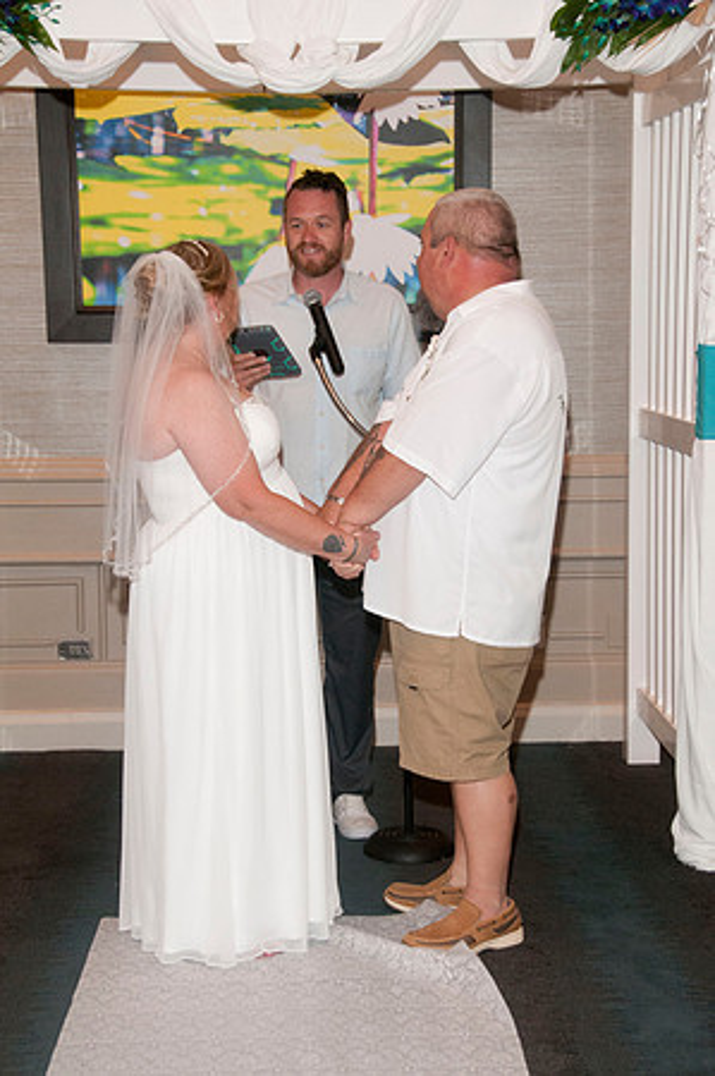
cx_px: 358
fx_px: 1971
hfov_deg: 20.6
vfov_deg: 30.5
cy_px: 538
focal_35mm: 66
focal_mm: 44
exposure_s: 1/60
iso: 800
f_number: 5.6
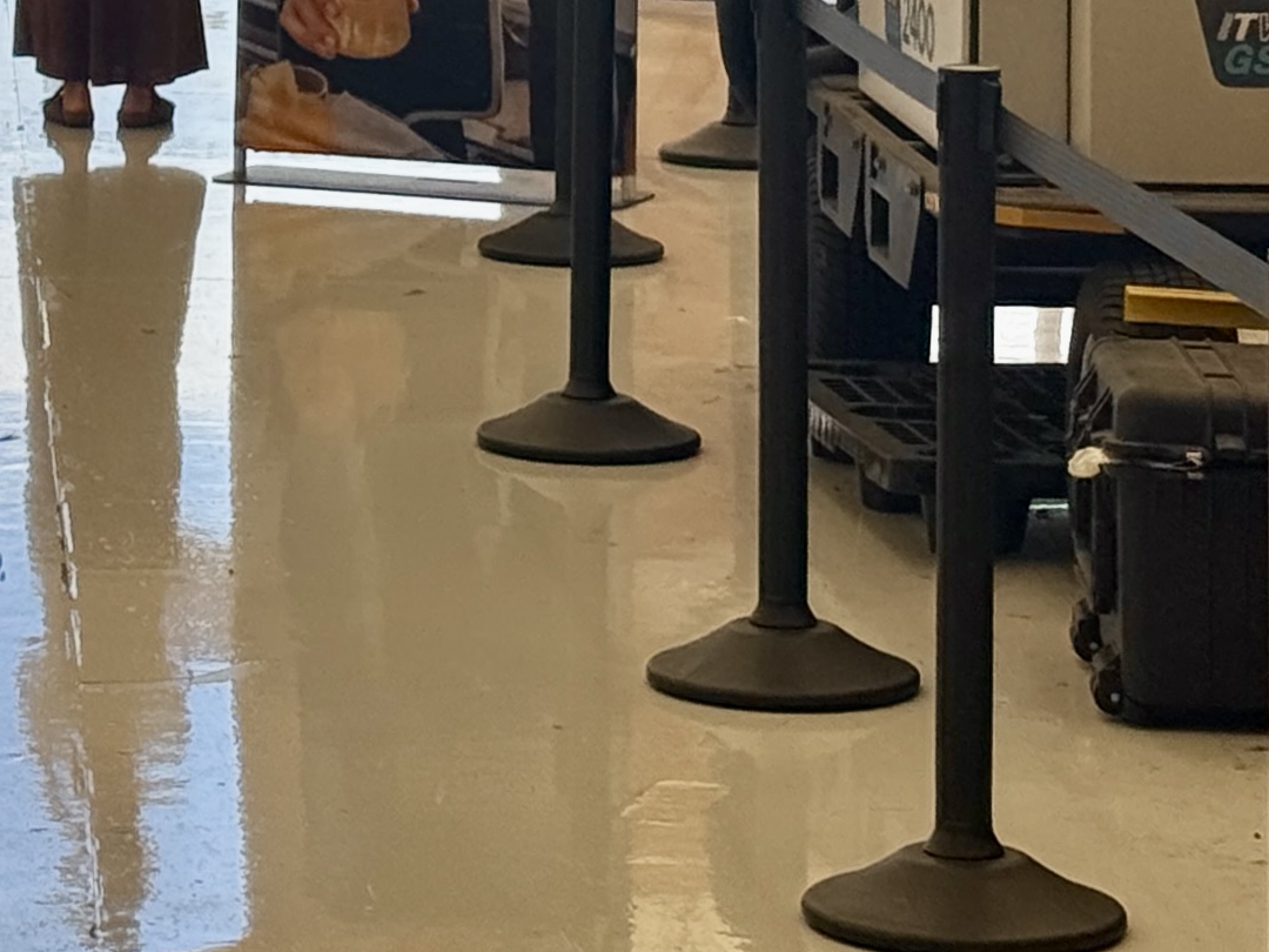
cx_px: 108
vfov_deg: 8.2
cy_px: -733
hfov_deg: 11.2
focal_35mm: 175
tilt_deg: +0.0
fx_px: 6415
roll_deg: -1.4
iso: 100
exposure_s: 1/2088
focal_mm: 6.76
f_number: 1.78
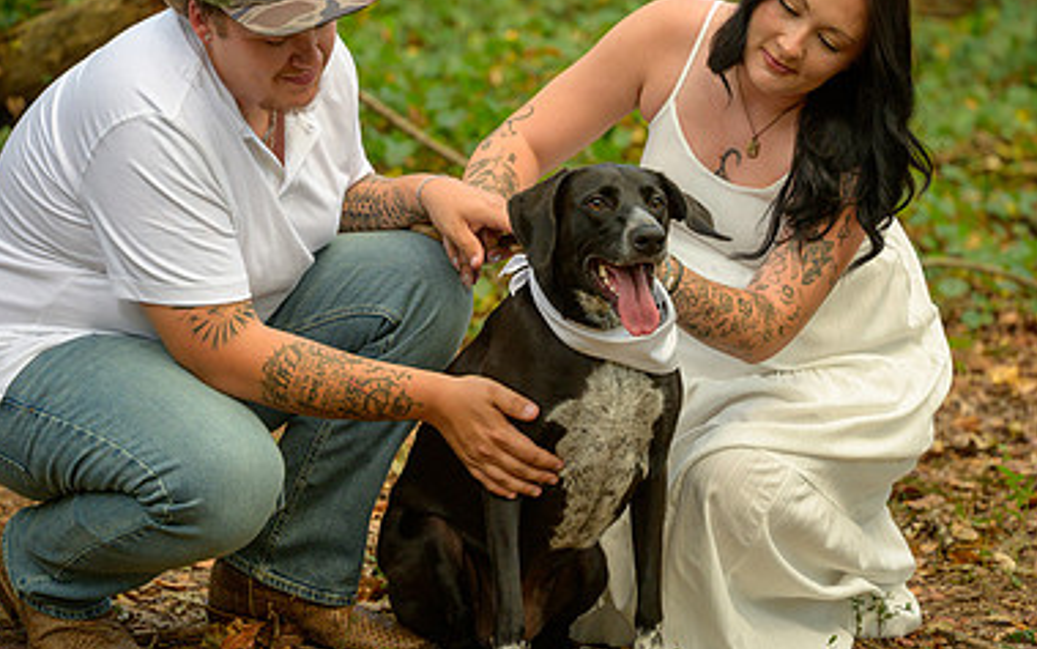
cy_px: 289
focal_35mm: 164
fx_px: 4636
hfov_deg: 12.8
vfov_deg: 8.0
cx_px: 495
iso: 1100
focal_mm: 105
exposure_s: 1/125
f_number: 3.3
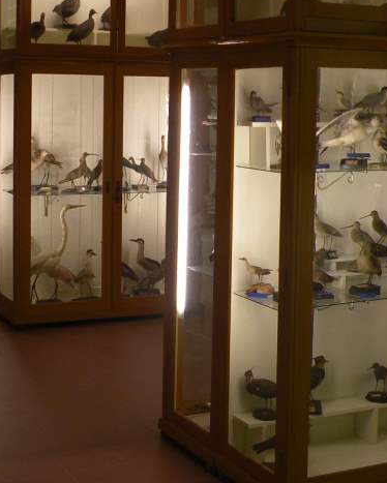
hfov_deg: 23.1
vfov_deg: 28.3
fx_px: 944
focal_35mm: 66
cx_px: 138
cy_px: 126
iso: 123
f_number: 2.8
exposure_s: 1/52.2
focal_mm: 4.7
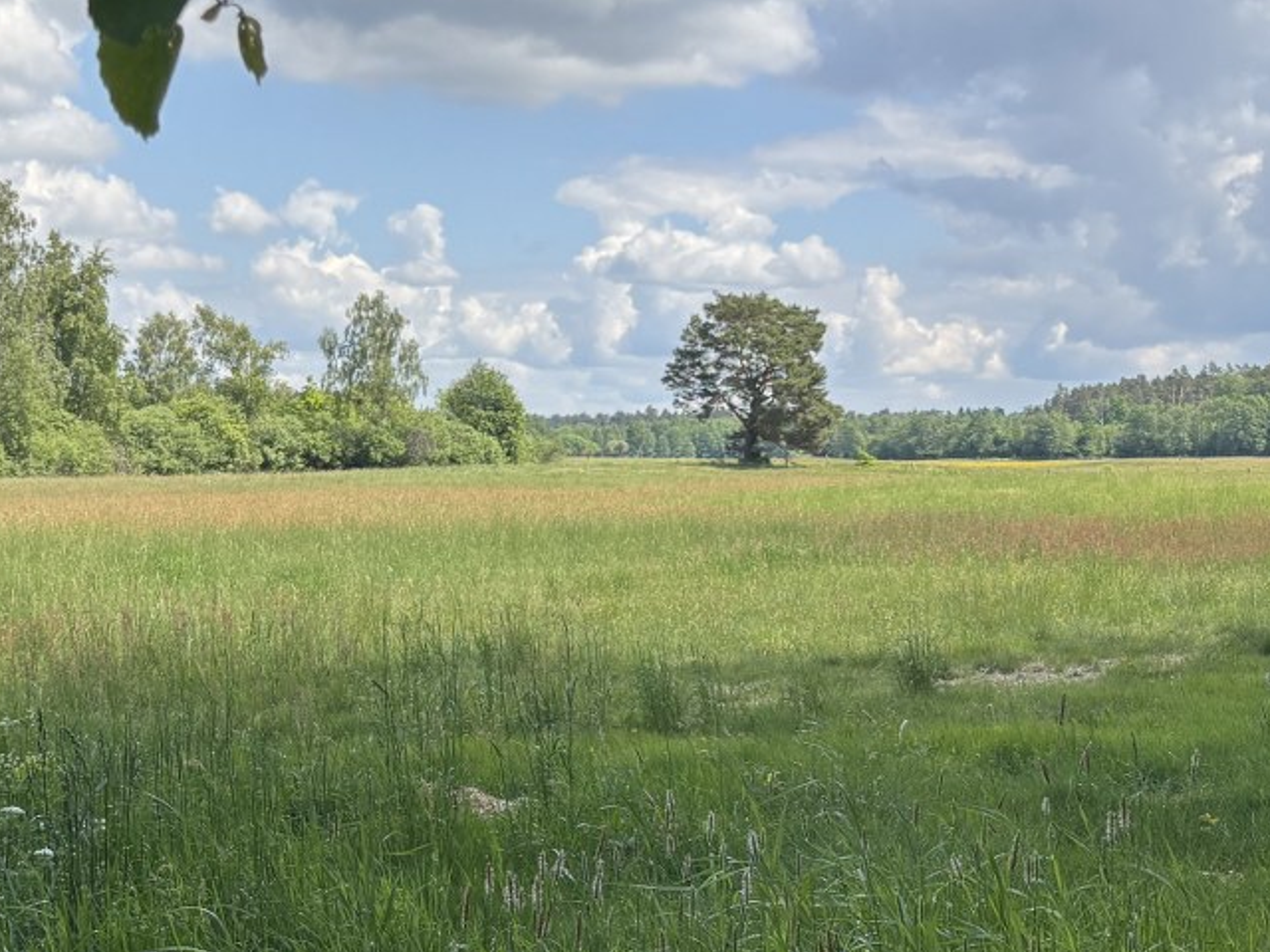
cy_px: 649
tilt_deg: -3.7
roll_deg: +0.3
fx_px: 2385
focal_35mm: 65
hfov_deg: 29.4
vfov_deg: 22.5
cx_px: 931
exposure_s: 1/2242
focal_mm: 5.96
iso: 50
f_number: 1.6
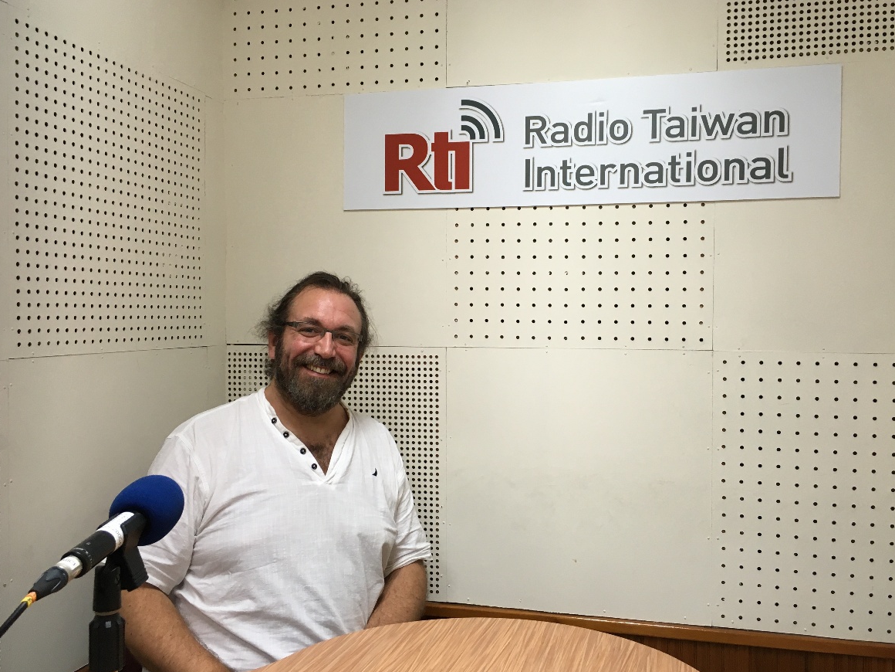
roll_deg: -0.4
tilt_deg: -2.1
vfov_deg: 44.2
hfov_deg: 56.8
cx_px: 478
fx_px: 827
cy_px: 345
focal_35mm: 32
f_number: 2.2
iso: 25
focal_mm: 4.15
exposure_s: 1/30
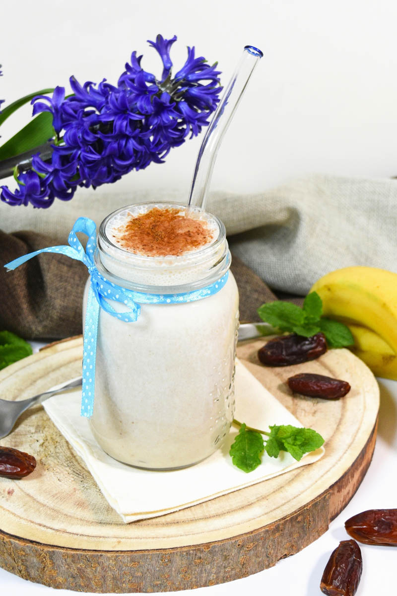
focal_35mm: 46
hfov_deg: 29.2
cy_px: 298
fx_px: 761
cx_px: 198
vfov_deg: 42.7
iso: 800
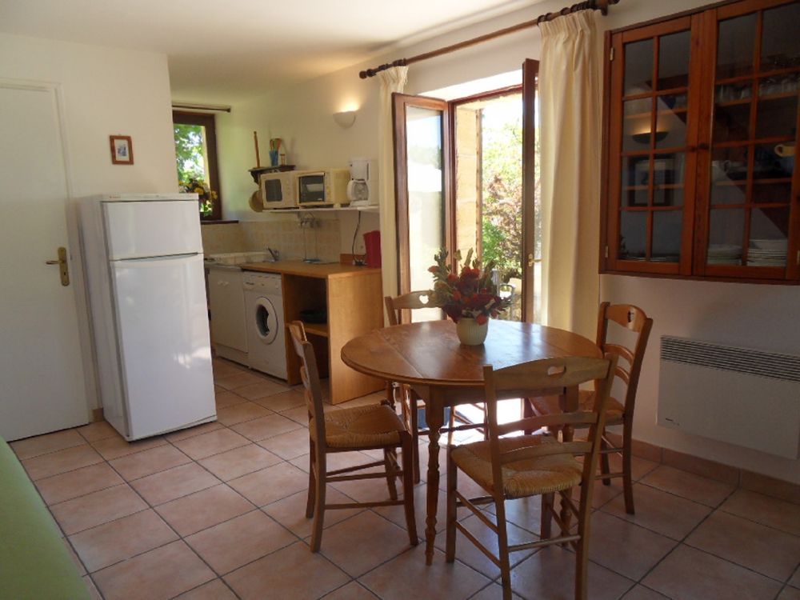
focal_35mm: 24
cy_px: 300
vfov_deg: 56.8
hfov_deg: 71.6
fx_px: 555
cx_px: 400
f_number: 3.3
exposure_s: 1/125
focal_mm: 4.2
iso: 80
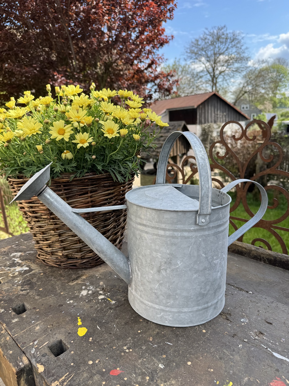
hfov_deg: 56.8
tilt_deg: -15.4
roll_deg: +3.1
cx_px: 144
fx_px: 267
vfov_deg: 71.6
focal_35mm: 24
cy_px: 193
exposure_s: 1/1112
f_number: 1.78
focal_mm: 6.76
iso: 80
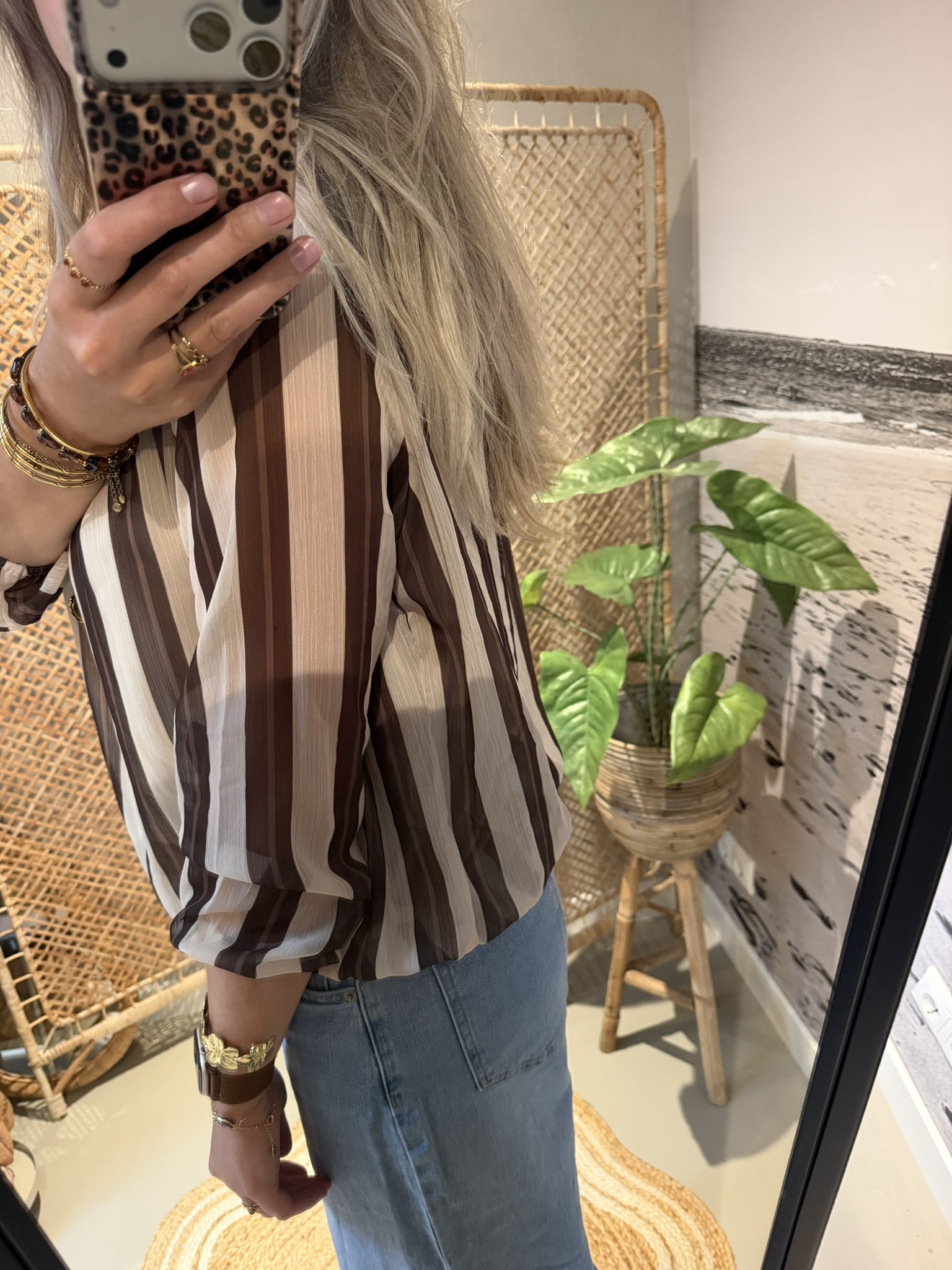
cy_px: 635
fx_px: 880
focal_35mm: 24
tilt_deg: -44.9
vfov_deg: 71.6
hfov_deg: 56.8
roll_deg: +2.3
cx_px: 476
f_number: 1.78
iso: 640
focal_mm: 6.76
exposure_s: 1/33
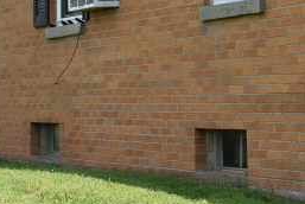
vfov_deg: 10.3
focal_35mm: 131
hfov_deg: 15.1
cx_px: 374
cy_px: -46
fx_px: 1111
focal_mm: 30
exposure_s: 1/250
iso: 250
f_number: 8
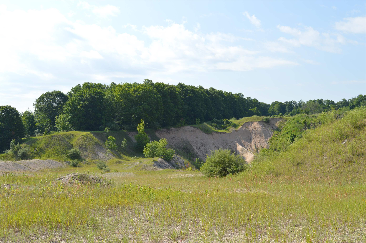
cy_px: 122
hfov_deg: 45.0
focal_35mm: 44
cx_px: 183
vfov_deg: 30.8
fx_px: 442
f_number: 10
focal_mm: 29
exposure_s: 1/200
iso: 100
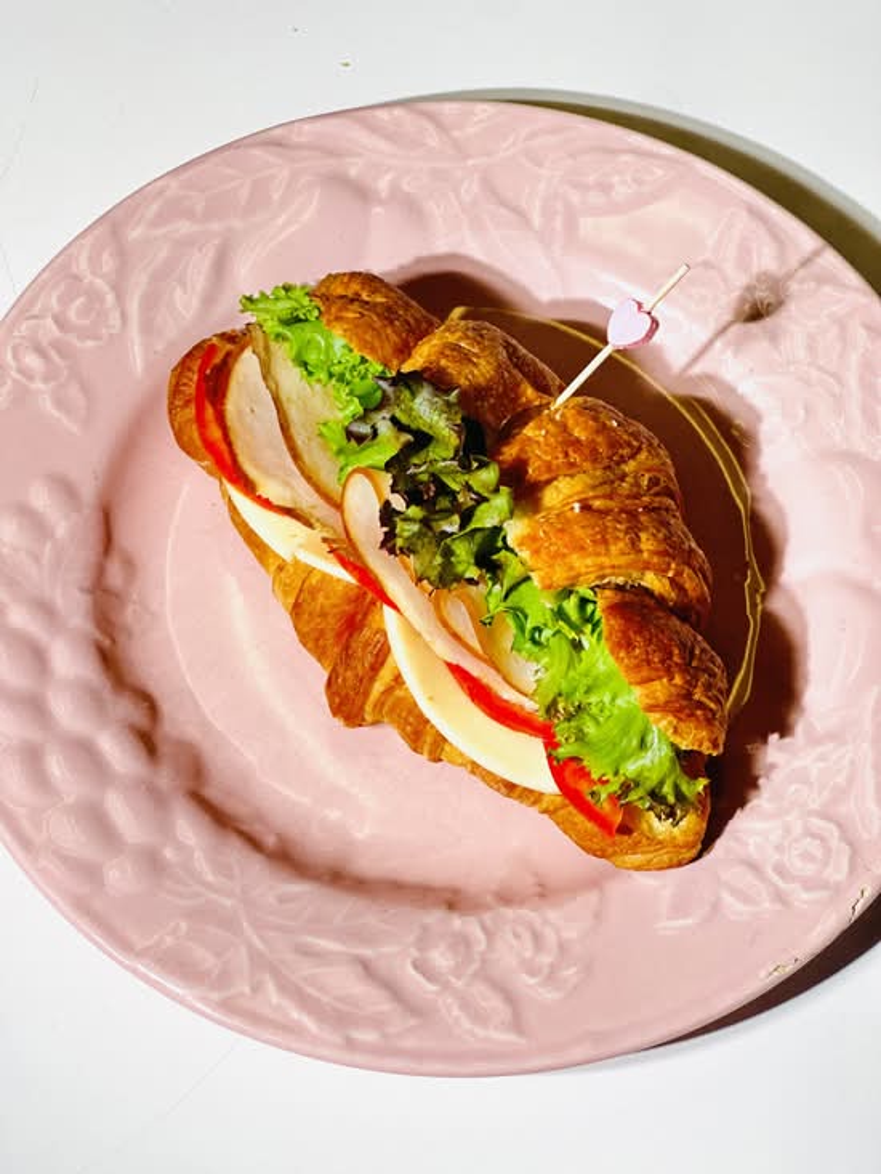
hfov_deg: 19.1
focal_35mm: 77
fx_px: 2612
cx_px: 440
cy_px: 587
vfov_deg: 25.3
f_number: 2.8
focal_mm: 9
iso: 125
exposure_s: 1/121
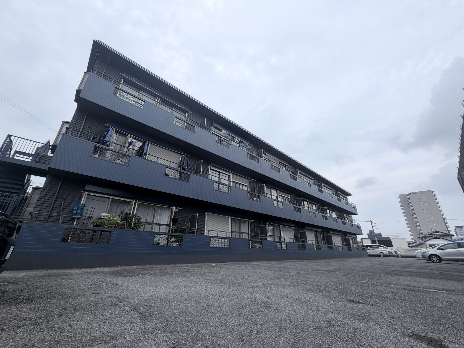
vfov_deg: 85.7
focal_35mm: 14
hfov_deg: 102.1
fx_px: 188
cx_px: 232
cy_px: 174
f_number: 2.2
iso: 20
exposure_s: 1/970
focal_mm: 2.22
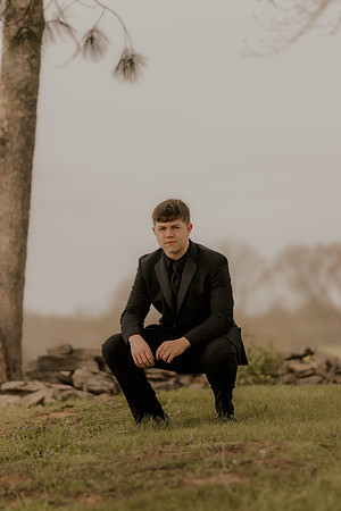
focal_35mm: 127
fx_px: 1804
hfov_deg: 10.8
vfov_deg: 16.1
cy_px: 256
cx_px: 170
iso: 160
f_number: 1.4
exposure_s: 1/2500
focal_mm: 85
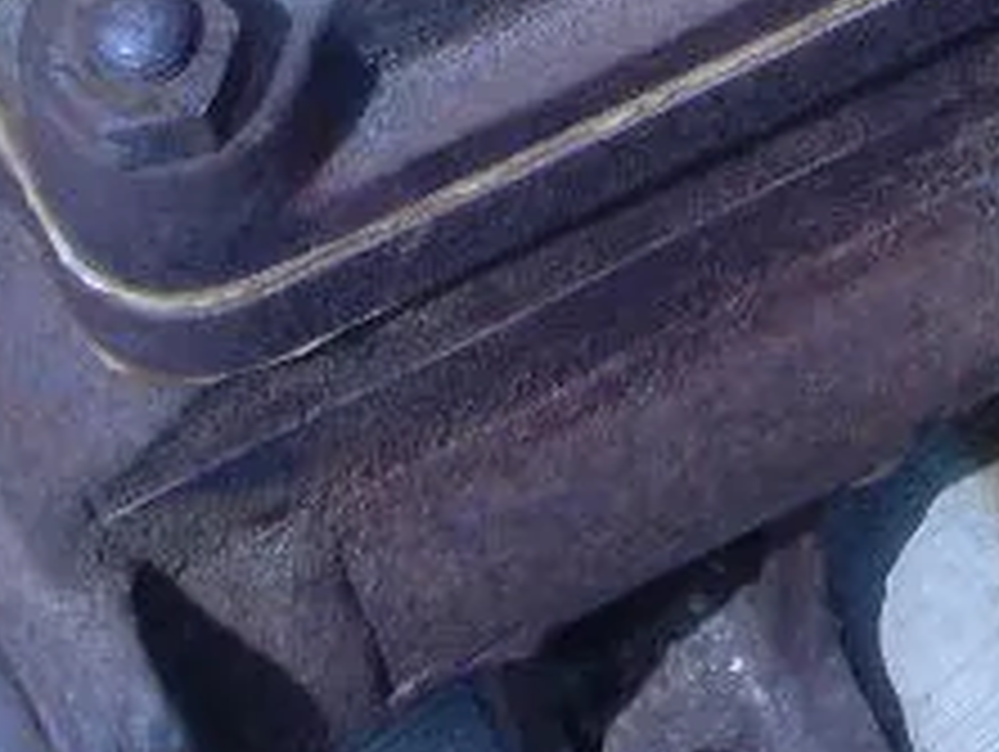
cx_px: 1516
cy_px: -603
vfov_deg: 8.2
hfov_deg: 10.9
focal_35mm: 175
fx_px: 5056
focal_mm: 6.3
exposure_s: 1/250
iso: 80
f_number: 7.7
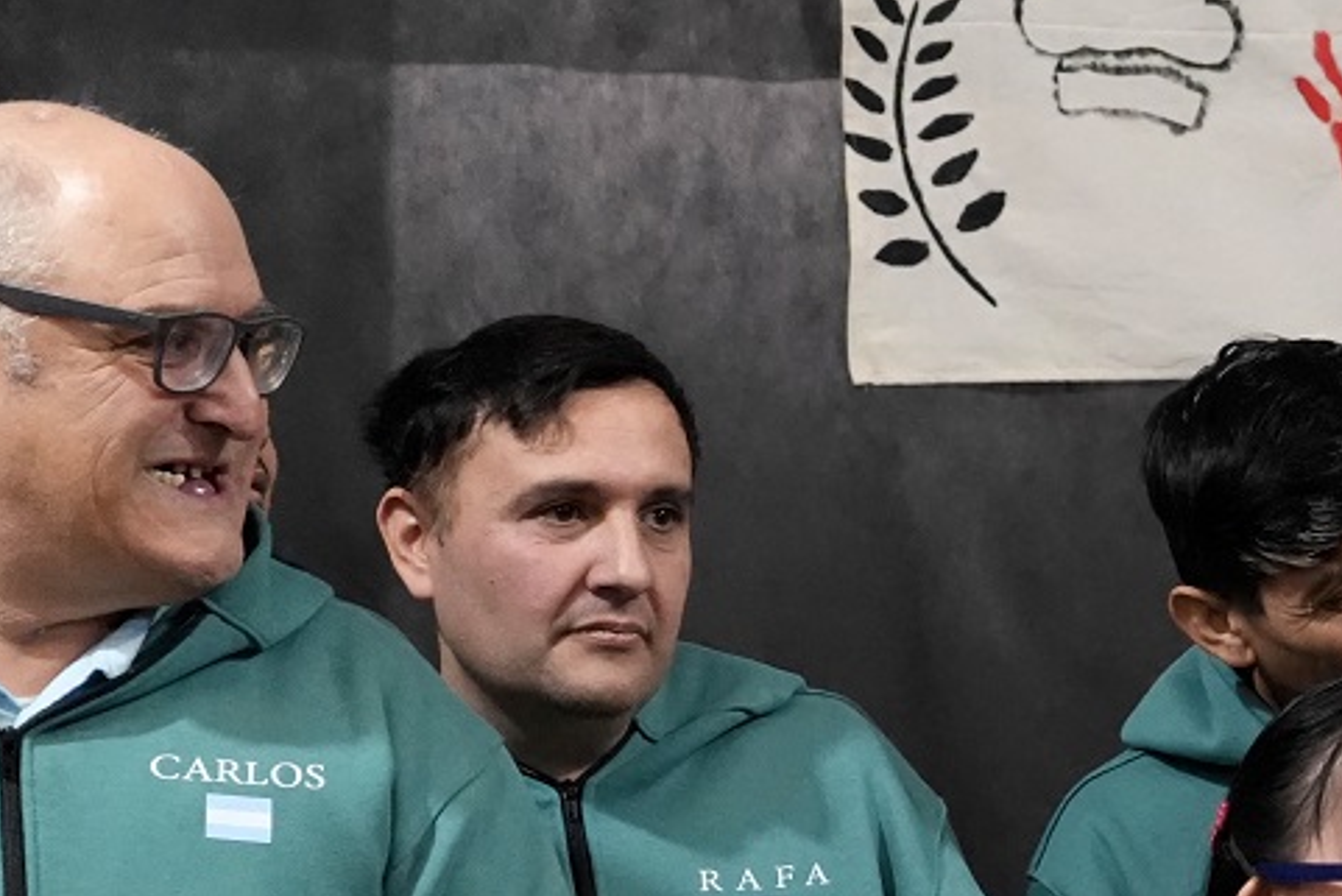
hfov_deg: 17.3
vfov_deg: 12.4
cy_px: 780
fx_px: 4102
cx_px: 1790
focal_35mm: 110
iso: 8000
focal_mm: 37
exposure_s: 1/200
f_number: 4.5
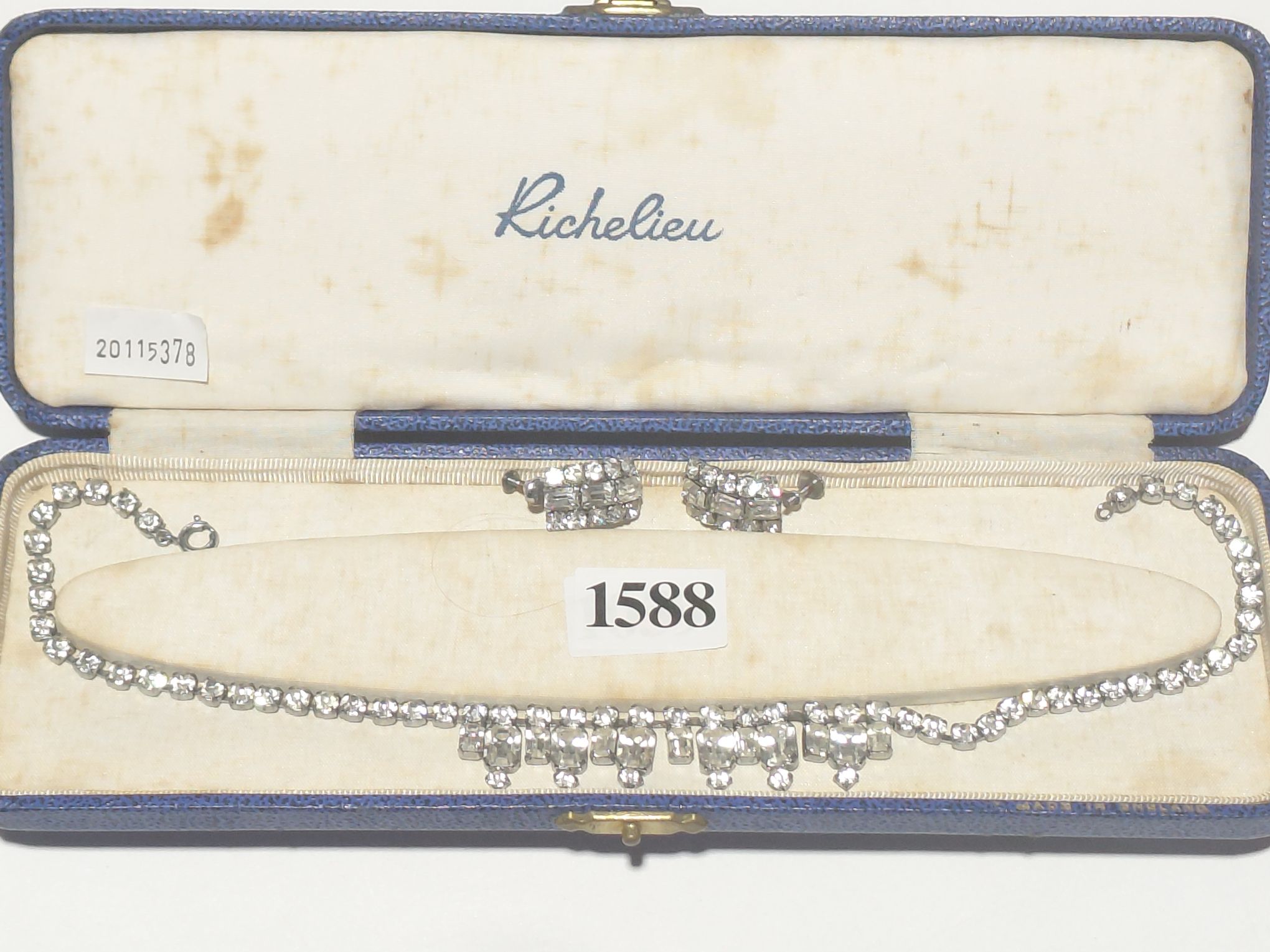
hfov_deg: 69.4
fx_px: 917
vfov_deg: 54.9
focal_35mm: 25
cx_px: 635
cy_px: 476
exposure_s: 1/120
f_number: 1.8
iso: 125
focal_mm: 4.69
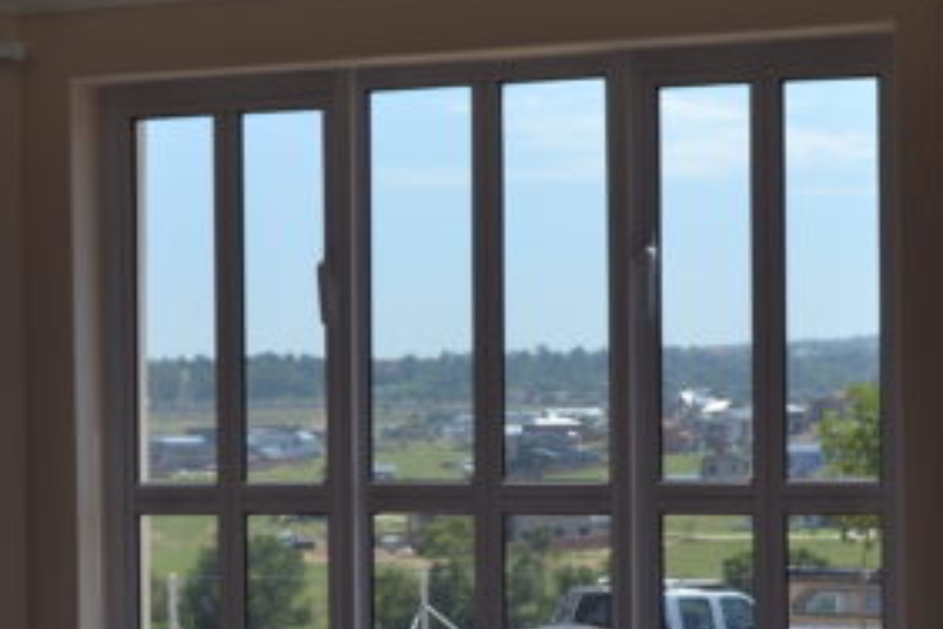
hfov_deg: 20.0
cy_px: 462
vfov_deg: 13.4
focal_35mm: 102
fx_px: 2672
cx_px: 532
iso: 100
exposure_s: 1/200
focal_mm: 32
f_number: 7.1
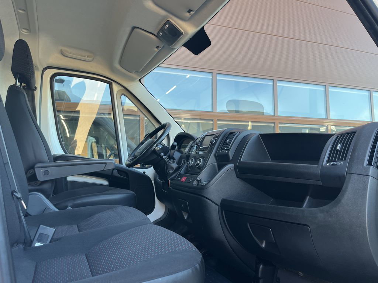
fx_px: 284
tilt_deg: +4.1
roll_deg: +0.0
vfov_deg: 53.1
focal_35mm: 26
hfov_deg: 67.3
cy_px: 142
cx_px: 189
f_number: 1.6
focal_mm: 5.1
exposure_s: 1/122
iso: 50
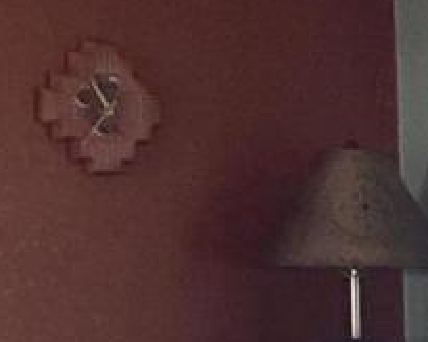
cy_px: 803
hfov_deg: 7.6
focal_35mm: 247
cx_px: 756
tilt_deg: -10.8
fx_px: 3129
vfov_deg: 6.0
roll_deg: -1.0
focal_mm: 4.25
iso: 250
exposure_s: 1/60
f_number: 1.8
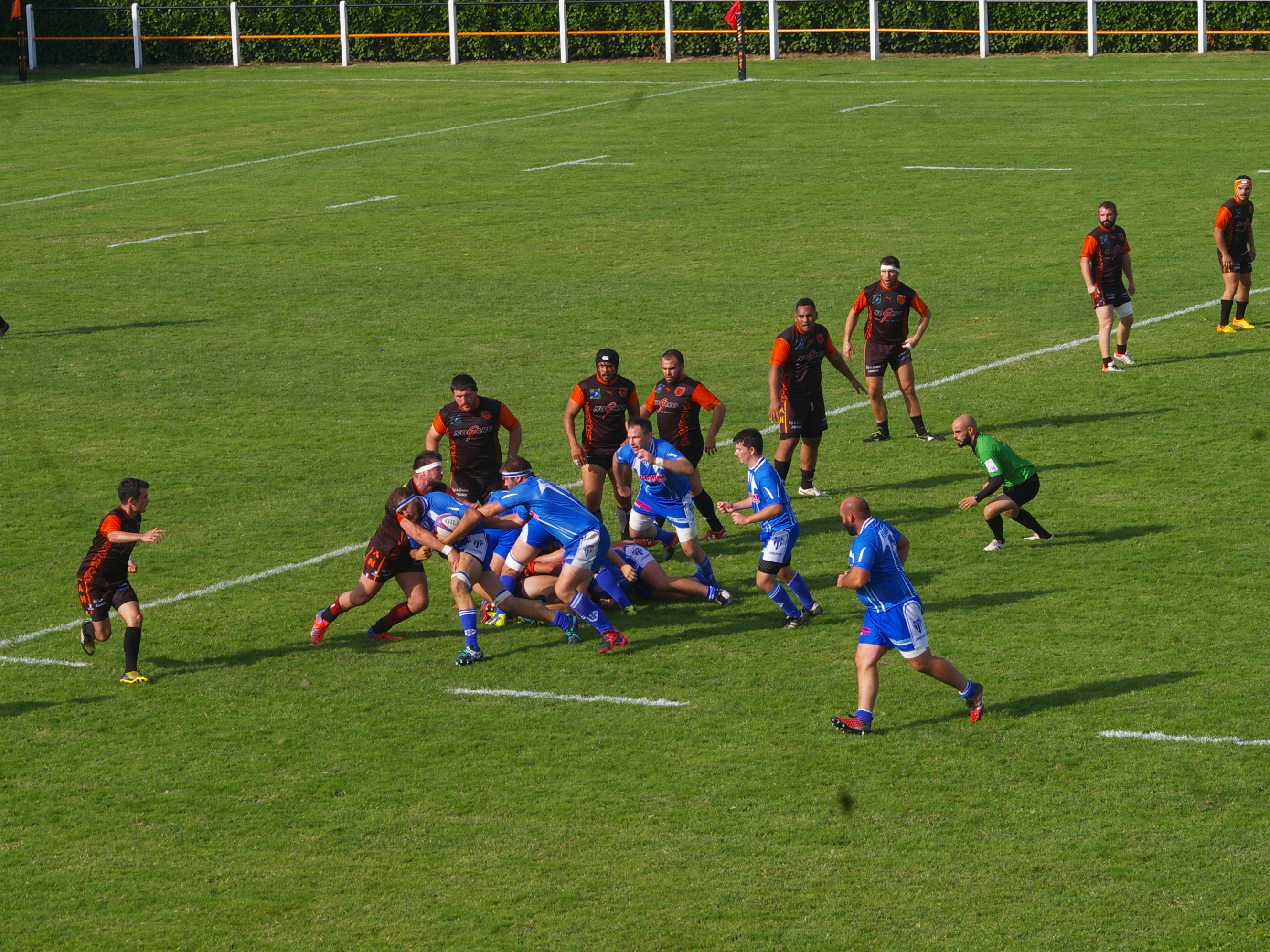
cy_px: 476
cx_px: 706
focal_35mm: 163
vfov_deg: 9.1
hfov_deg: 12.1
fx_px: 5980
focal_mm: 100
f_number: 9.5
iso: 400
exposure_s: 1/500
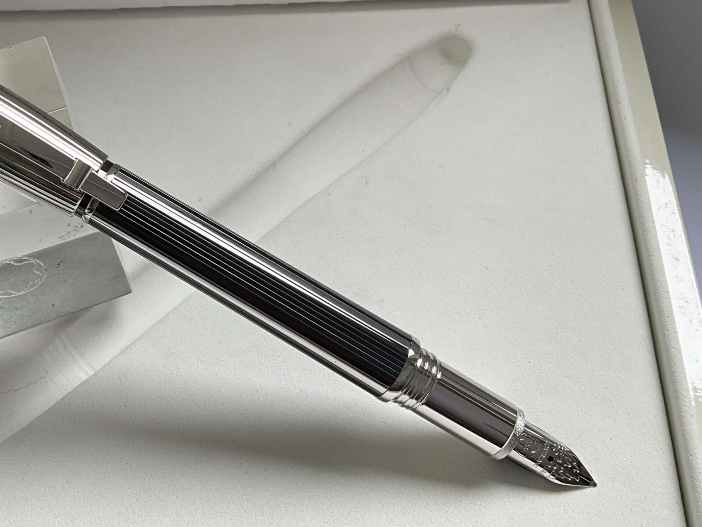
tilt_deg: -54.0
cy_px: 159
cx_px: 201
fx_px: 953
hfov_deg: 39.6
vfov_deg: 30.6
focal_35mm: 47
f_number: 1.8
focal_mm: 3
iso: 20
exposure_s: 1/122
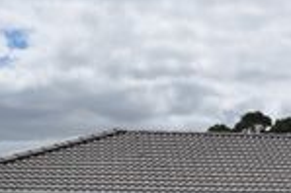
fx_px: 993
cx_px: 318
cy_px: 290
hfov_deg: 16.2
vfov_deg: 10.7
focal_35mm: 123
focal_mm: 26
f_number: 18
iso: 200
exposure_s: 1/200
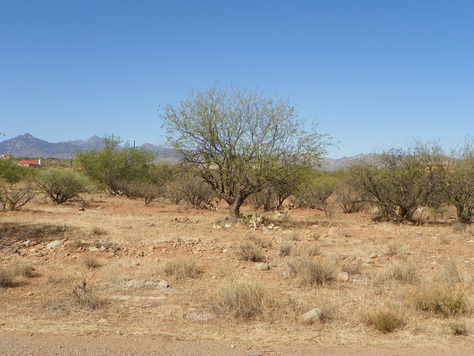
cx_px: 237
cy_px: 178
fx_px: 589
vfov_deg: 33.6
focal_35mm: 43
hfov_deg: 43.9
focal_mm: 7.6
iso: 64
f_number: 5.6
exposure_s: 1/400
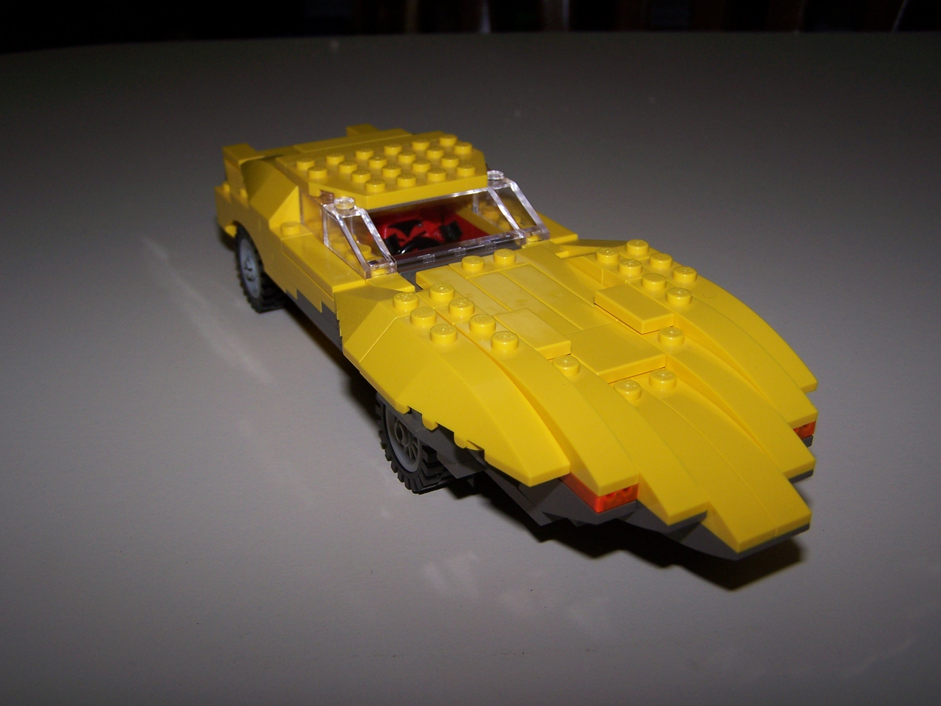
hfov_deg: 49.0
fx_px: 1033
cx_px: 470
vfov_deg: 37.7
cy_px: 353
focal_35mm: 38
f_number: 2.8
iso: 80
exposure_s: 1/60
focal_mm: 6.3
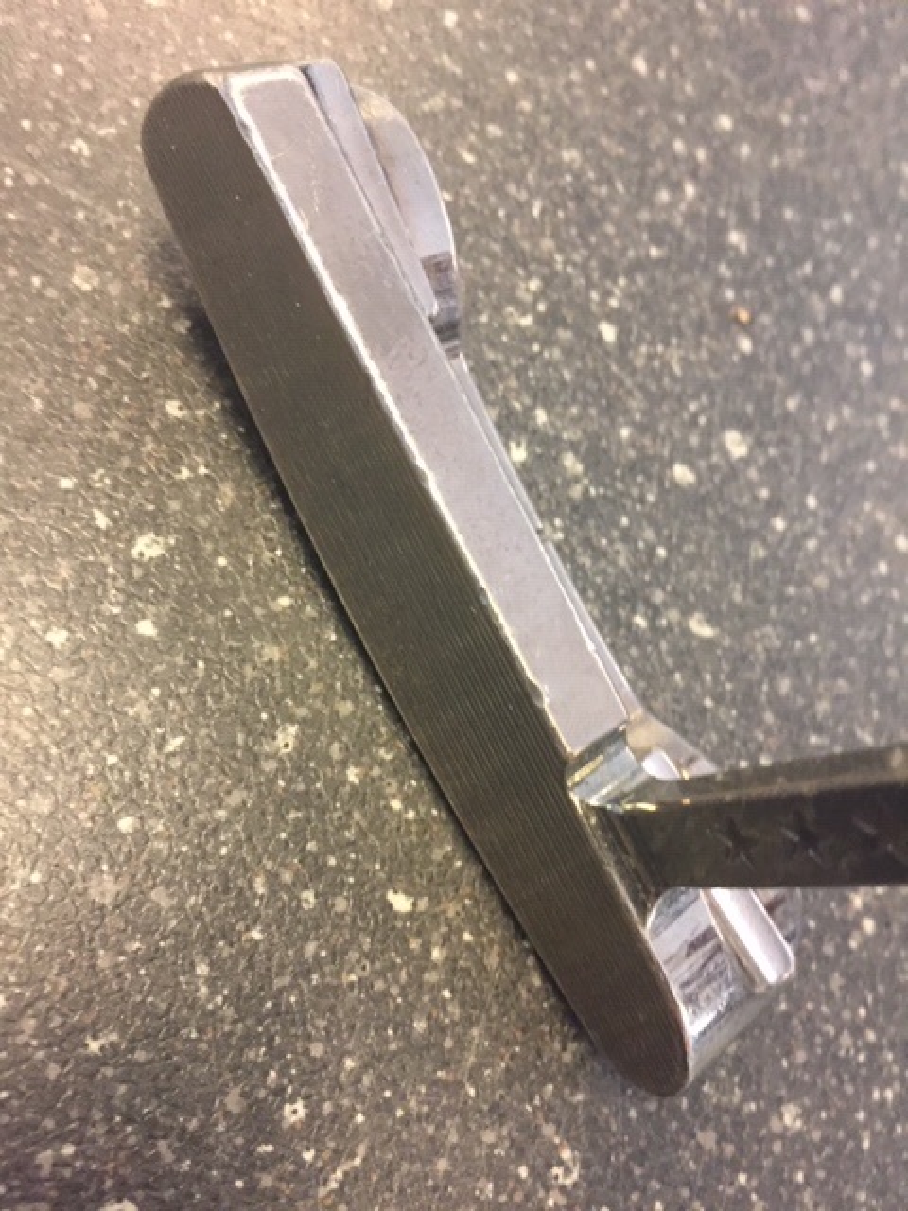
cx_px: 454
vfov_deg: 61.7
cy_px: 606
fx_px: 1014
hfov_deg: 48.2
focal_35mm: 29
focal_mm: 4.15
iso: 250
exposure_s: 1/33
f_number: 2.2
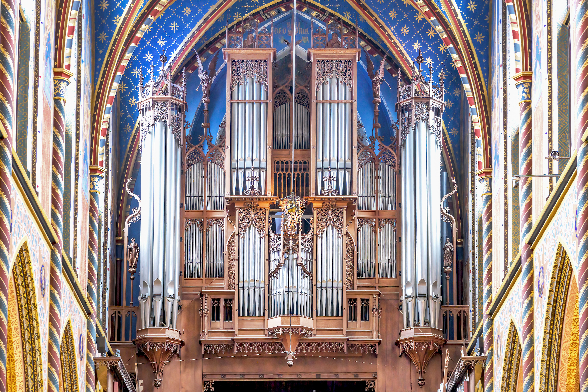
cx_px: 294
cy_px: 196
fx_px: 1143
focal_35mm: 70
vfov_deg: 19.5
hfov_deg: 28.8
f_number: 6.3
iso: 1250
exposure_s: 1/13
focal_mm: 70
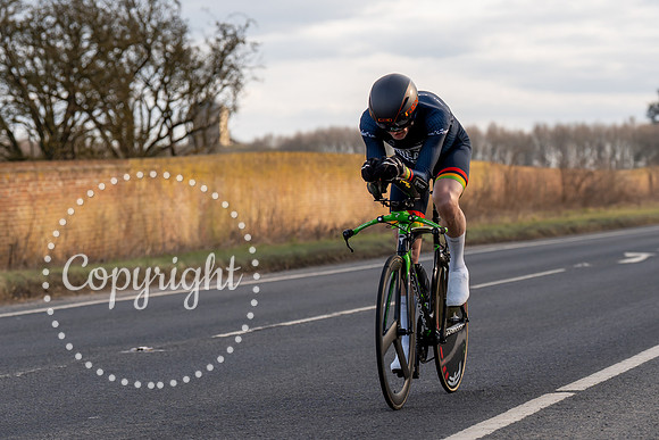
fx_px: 2687
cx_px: 429
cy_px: 168
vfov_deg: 9.4
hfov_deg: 14.0
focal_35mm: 147
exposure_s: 1/800
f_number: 4
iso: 160
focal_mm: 95
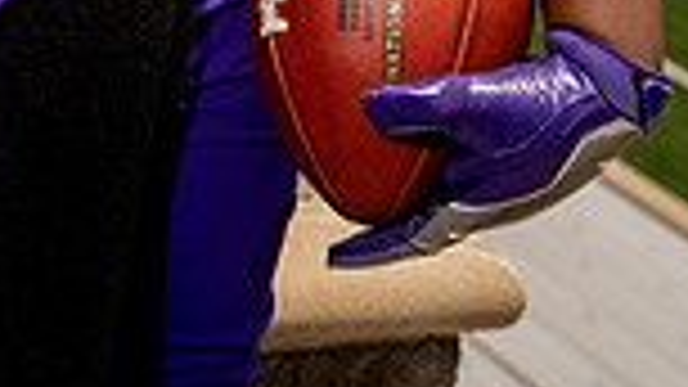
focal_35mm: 172
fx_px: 3137
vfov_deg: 6.6
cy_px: -603
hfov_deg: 12.5
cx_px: 198
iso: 100
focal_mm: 56
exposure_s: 1/250
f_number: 6.3
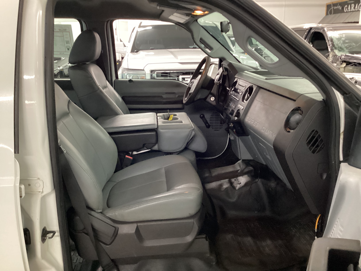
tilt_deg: -17.1
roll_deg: +0.6
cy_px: 136
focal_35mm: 31
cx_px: 180
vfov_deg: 45.4
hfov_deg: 58.4
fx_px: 323
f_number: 2.4
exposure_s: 1/30
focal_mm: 3.3
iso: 500
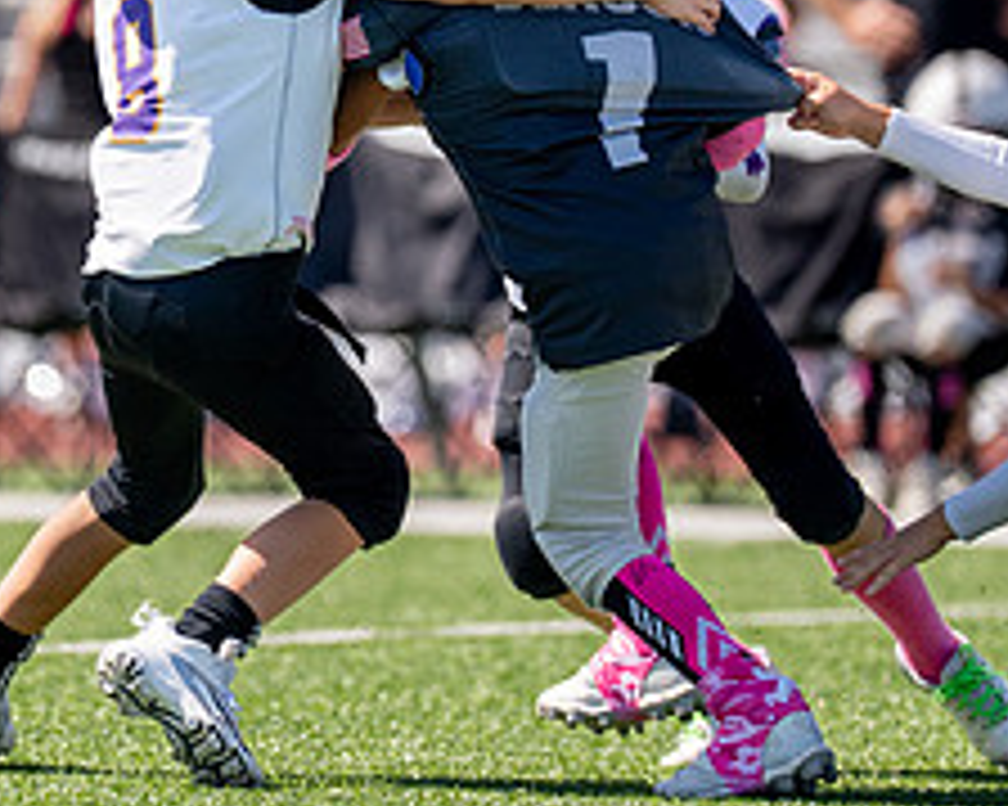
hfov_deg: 3.2
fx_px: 18101
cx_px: 354
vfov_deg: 2.5
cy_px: 118
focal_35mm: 607
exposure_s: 1/4000
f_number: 2.8
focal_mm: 200
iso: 200
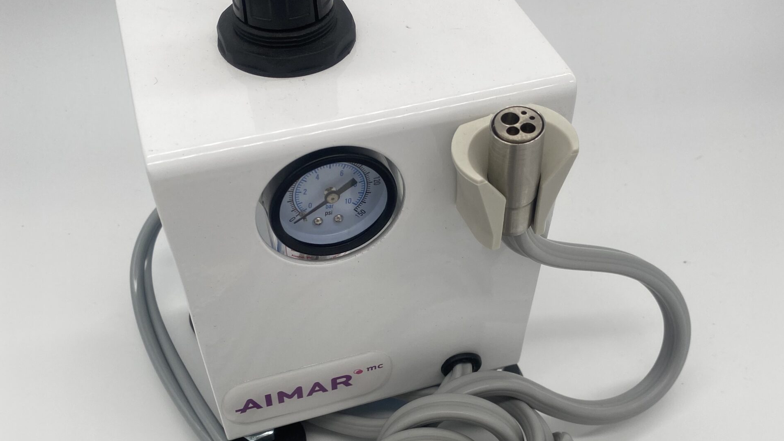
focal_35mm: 38
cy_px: 331
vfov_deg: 30.7
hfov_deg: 52.8
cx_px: 390
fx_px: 790
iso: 40
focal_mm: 4.25
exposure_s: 1/431
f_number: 1.8
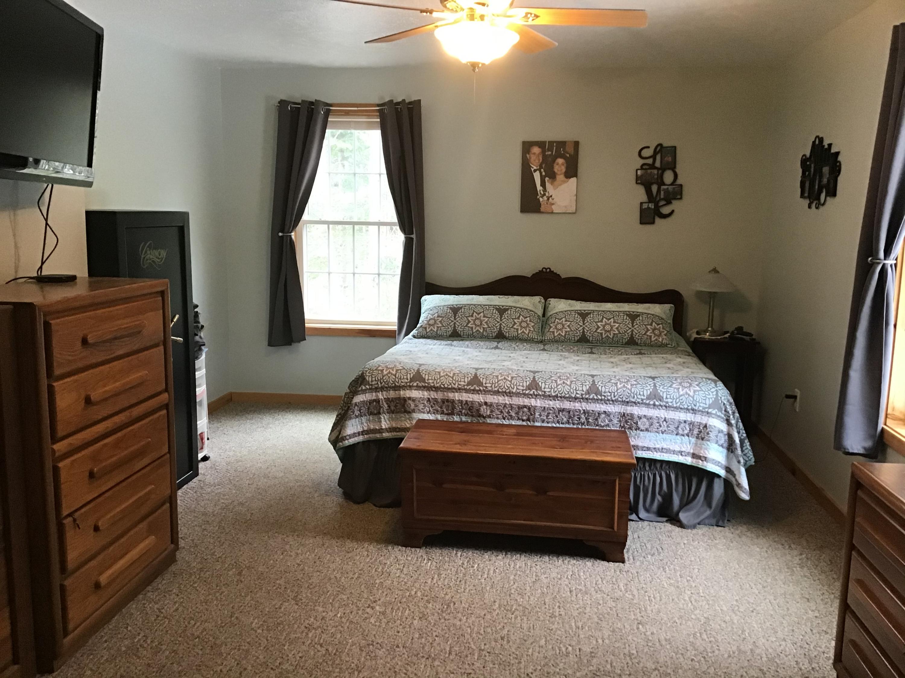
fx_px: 810
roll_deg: +0.6
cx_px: 452
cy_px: 339
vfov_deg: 45.4
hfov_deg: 58.4
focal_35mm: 31
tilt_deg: -8.7
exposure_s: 1/30
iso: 125
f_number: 2.4
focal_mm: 3.3
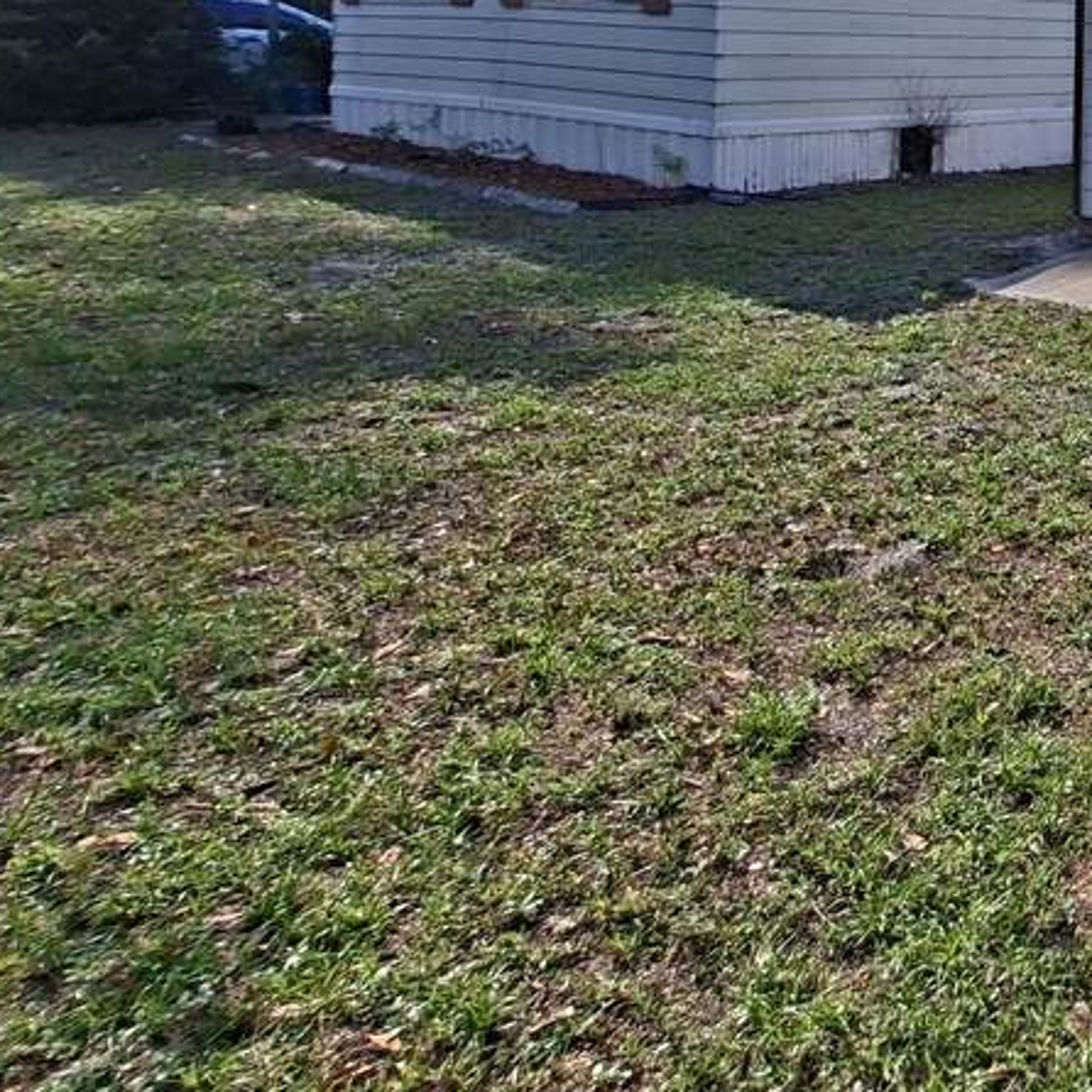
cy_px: 88
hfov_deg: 32.9
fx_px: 1178
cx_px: 1496
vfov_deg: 44.7
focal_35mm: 33
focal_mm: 1.74
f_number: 2.2
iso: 40
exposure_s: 1/817
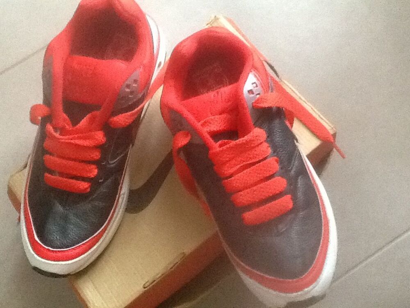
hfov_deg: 42.9
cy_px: 154
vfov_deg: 32.9
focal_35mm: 44
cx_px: 205
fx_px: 521
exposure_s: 1/30
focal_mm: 2.03
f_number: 2.4
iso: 320
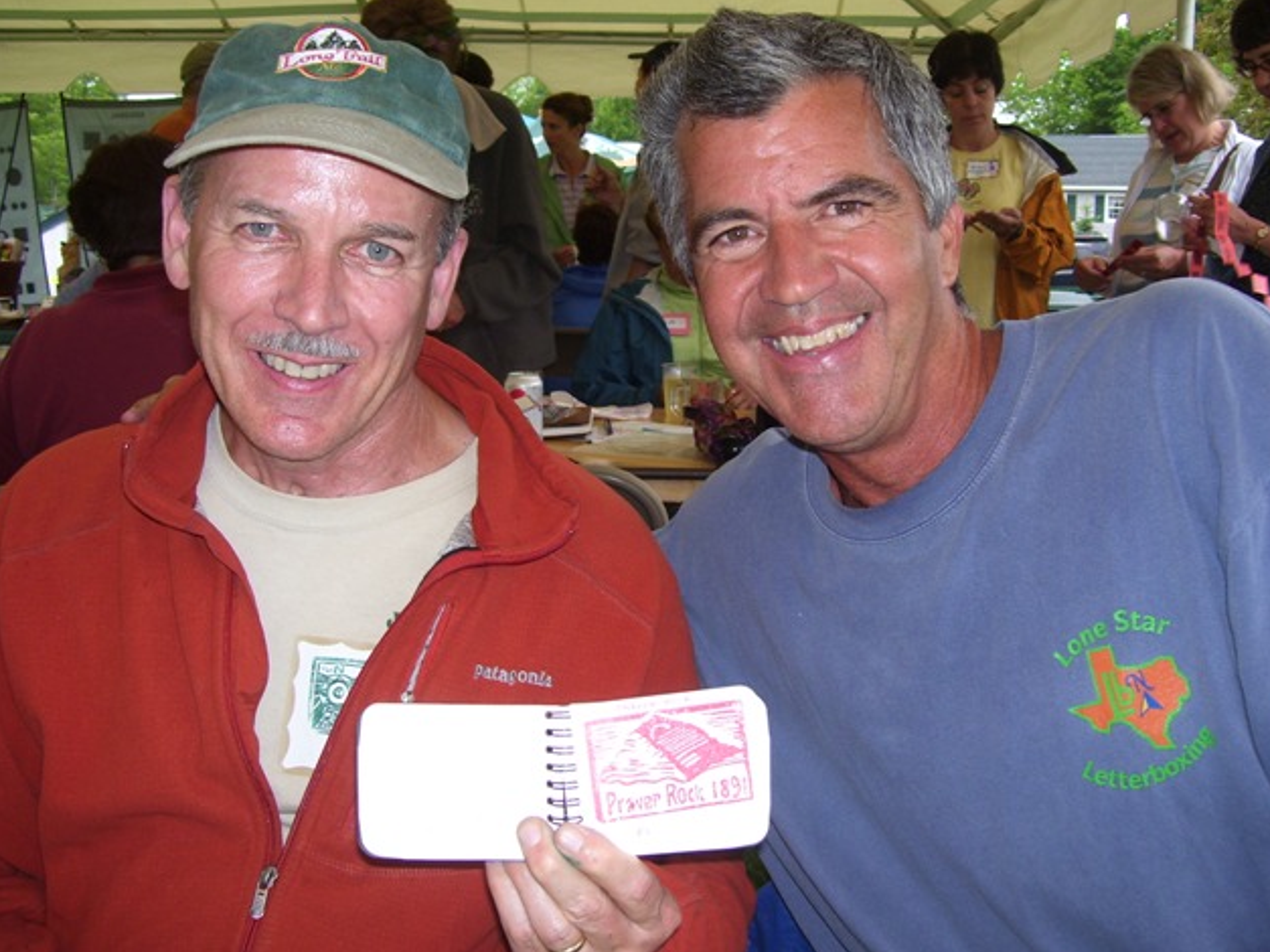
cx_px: 632
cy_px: 469
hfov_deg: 49.0
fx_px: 1394
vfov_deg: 37.7
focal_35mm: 38
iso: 80
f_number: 2.7
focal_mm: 6
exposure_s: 1/60
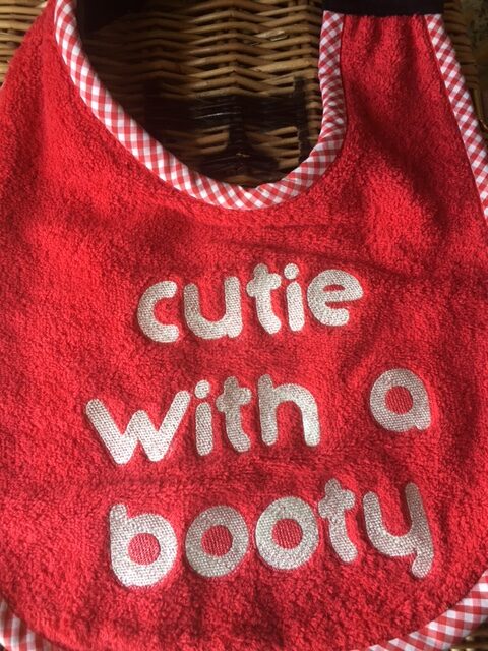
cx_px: 244
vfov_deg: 61.7
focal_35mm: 29
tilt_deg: -74.7
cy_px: 326
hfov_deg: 48.2
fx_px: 545
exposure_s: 1/33
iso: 40
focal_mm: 4.15
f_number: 2.2
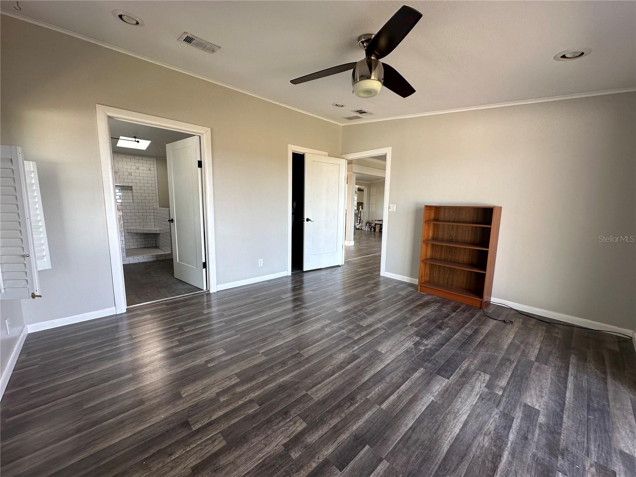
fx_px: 257
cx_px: 318
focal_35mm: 14
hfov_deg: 102.1
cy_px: 238
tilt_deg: -8.1
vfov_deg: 85.7
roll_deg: -1.4
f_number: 2.2
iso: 80
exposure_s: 1/99
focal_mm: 2.22
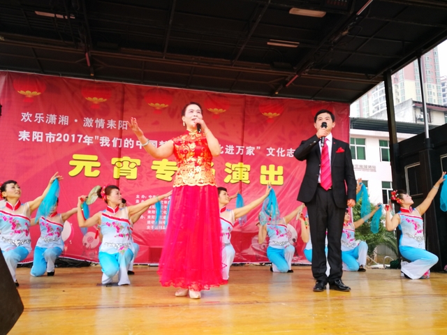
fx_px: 349
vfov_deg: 51.4
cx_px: 224
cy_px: 168
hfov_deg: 65.3
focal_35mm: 27
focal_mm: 4.5
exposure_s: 1/100
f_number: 2.2
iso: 50
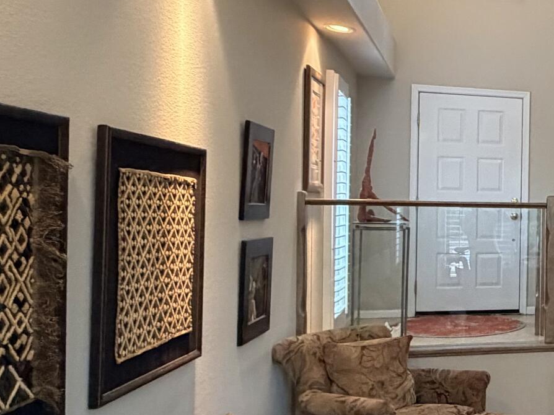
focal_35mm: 47
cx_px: 731
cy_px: 211
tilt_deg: +1.0
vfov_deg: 30.9
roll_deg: +0.0
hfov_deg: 30.9
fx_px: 752
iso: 320
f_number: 2.2
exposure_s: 1/60
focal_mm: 2.22
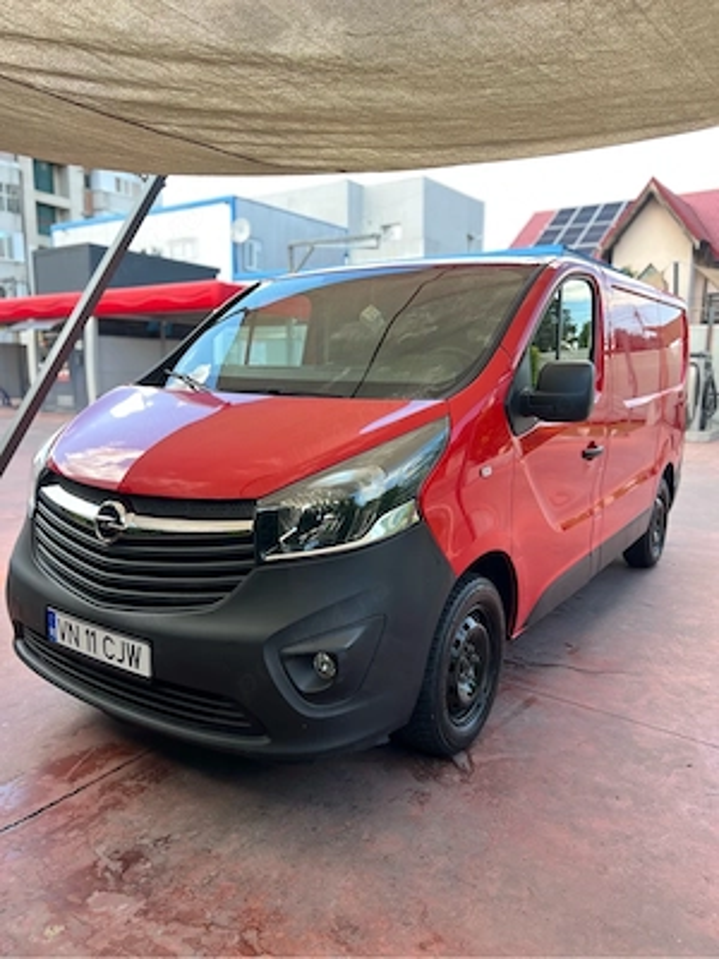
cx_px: 360
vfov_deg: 67.3
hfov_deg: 53.1
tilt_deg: -8.5
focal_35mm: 26
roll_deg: -0.1
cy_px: 480
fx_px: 720
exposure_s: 1/172
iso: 50
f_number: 1.5
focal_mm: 5.7
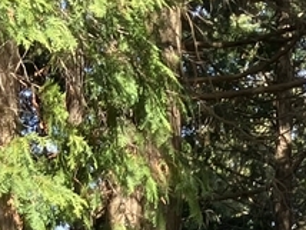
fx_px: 1389
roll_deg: -0.4
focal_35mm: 157
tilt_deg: -8.6
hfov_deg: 12.5
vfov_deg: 8.5
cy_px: 586
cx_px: 232
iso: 25
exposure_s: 1/199
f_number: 1.8
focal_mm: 3.99
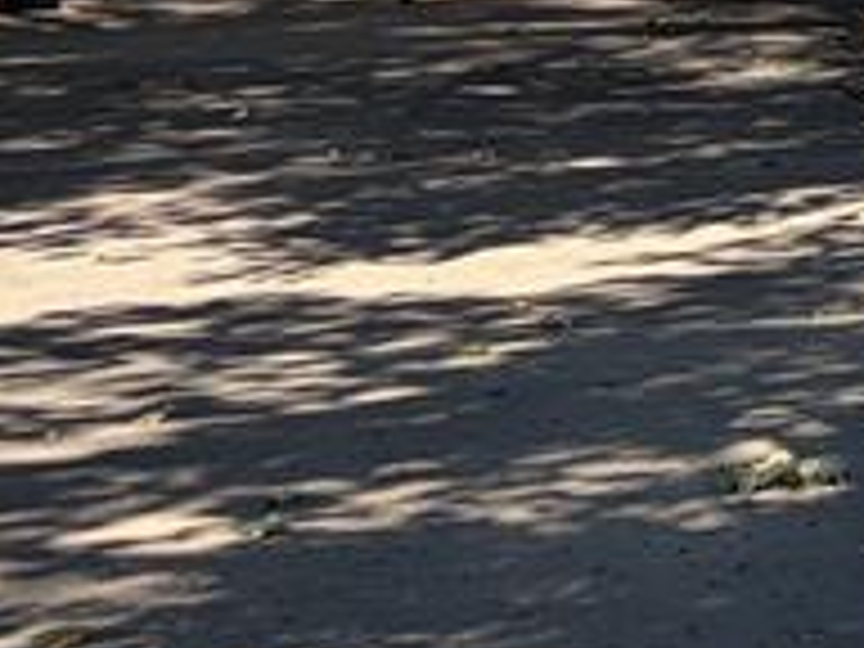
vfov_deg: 9.9
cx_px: 1940
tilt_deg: +7.3
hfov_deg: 12.0
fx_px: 3469
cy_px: -662
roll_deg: +0.2
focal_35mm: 139
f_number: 1.6
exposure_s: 1/1550
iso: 50
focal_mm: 5.96
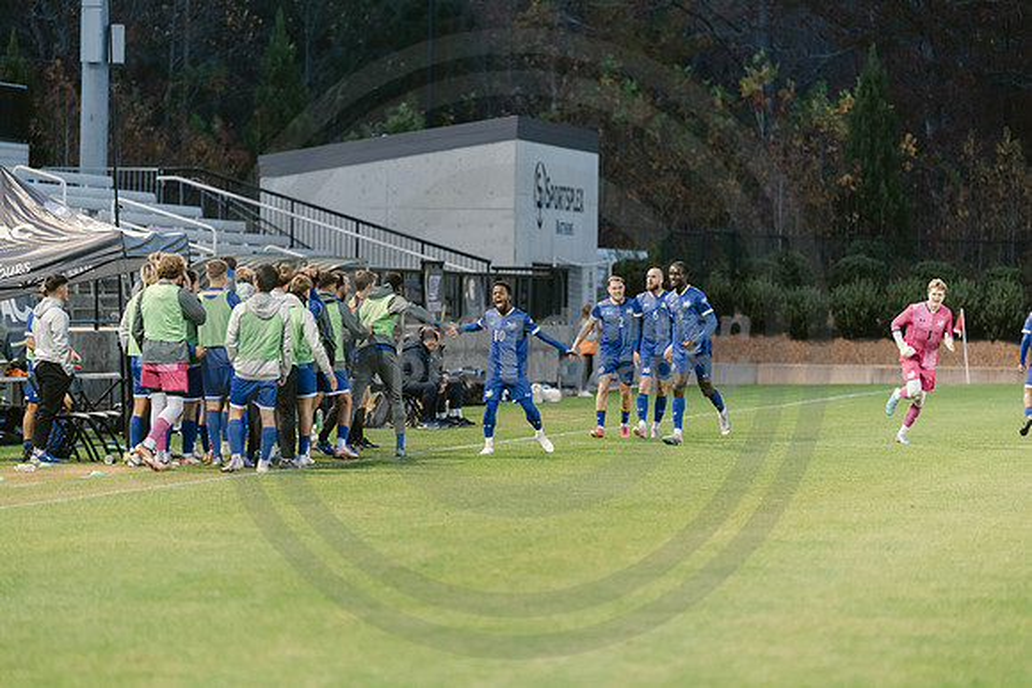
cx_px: 516
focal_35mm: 200
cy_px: 344
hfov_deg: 10.3
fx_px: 5734
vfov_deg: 6.9
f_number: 2.8
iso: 1600
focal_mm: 200
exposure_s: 1/250
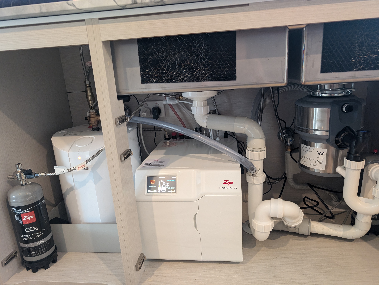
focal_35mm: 24
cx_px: 190
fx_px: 263
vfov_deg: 56.9
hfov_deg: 71.5
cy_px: 142
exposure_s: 1/53.6
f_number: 1.68
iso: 628
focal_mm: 6.9
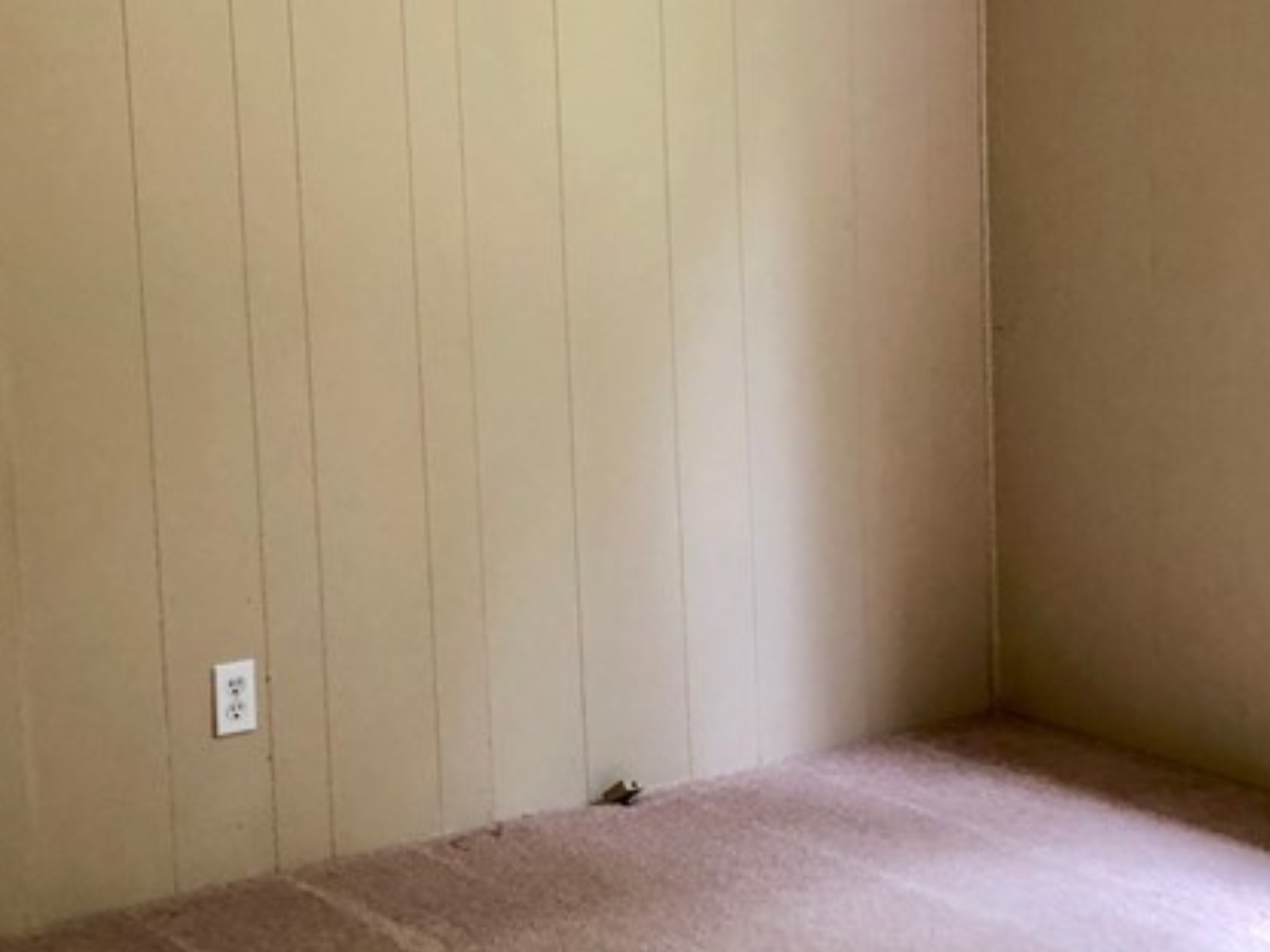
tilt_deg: -8.7
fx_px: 2531
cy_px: 342
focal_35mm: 69
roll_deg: +2.5
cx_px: 443
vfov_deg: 21.3
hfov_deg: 28.0
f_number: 1.8
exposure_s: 1/30
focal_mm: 3.99
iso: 40
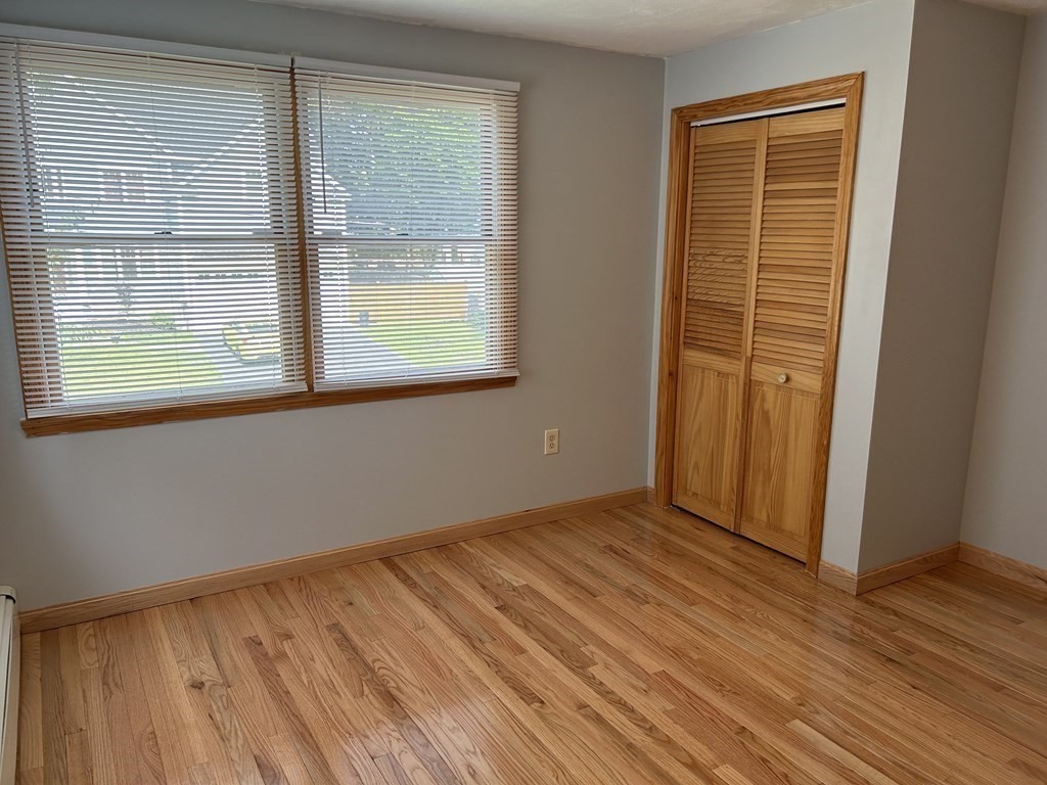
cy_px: 392
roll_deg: +0.9
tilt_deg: -12.1
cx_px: 524
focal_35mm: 26
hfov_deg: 67.3
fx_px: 786
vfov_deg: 53.1
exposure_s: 1/123
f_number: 1.5
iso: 50
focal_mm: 5.7
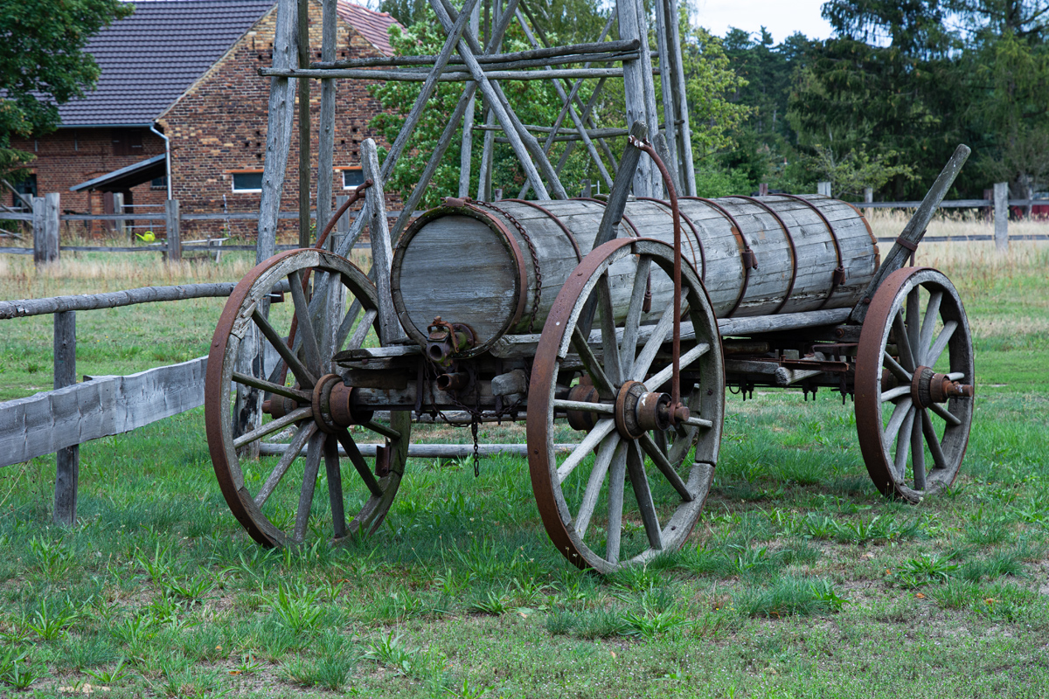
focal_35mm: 78
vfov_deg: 17.5
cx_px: 524
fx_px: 2273
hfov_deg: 26.0
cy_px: 350
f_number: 7.1
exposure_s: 1/320
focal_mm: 52
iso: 200
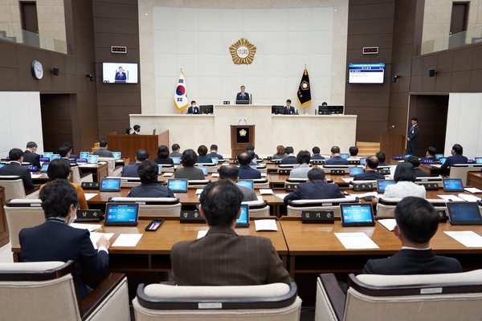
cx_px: 241
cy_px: 160
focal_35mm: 30
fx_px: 402
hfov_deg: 61.9
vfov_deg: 43.6
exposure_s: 1/160
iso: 3200
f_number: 4.5
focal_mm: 30
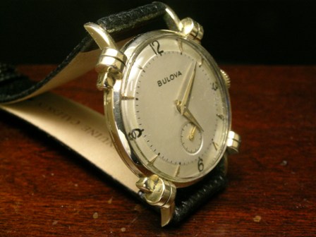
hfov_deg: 36.2
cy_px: 118
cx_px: 158
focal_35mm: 53
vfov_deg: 27.5
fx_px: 484
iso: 200
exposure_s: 1/2.4
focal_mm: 11.1
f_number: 7
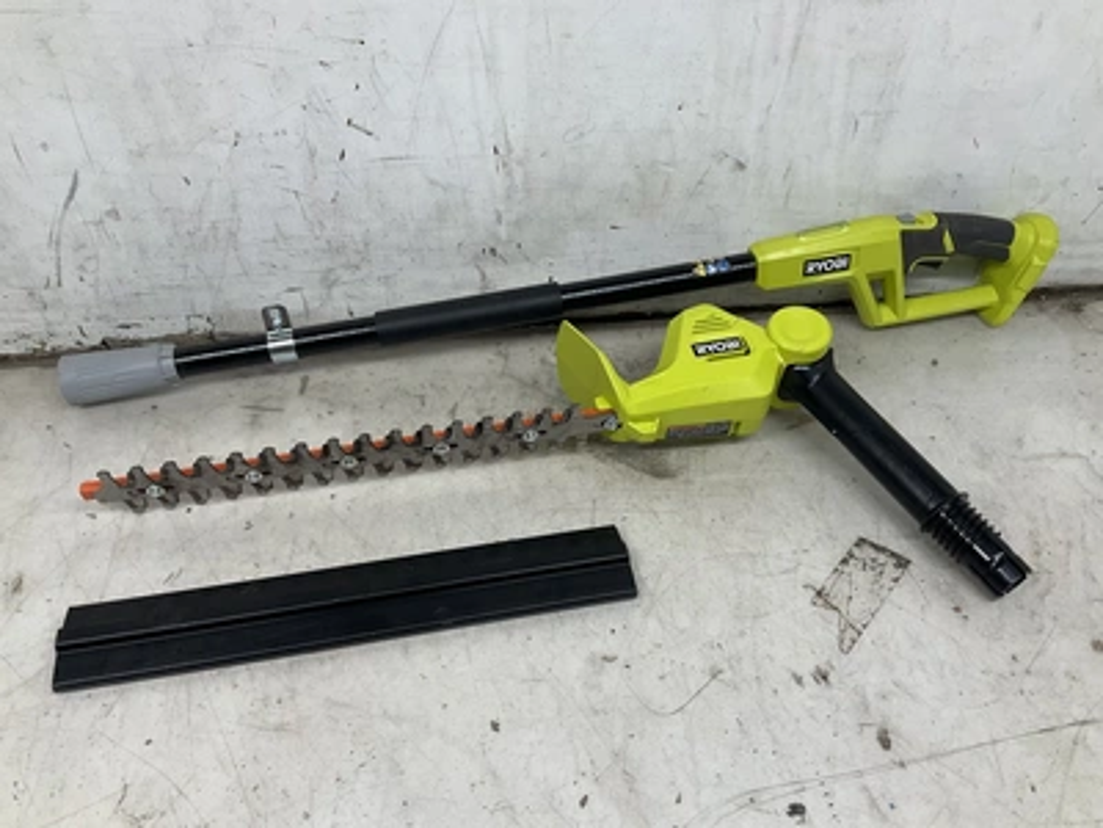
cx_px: 552
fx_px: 924
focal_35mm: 29
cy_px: 414
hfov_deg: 61.7
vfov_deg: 48.2
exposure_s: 1/120
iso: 32
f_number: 1.8
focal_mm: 3
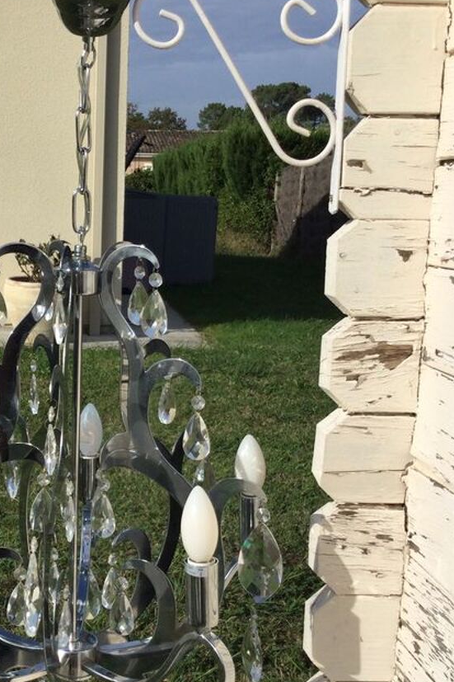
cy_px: 367
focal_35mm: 52
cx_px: 63
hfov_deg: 25.3
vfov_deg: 38.2
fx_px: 984
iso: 25
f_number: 2.4
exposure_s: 1/2146
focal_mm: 3.3
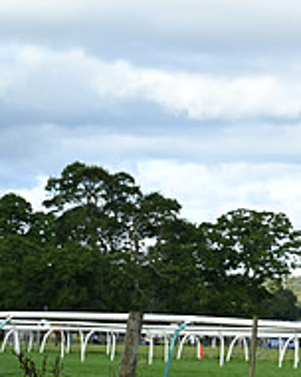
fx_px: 1815
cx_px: 572
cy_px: 176
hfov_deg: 9.0
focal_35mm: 163
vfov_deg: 11.8
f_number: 4.5
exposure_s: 1/1250
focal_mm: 57
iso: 360
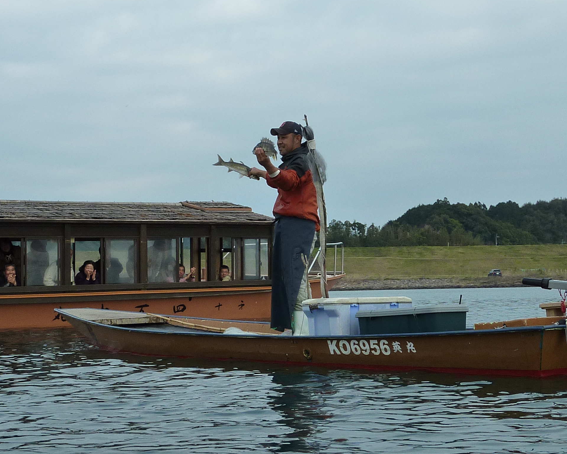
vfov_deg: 21.9
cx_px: 279
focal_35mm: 70
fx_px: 1175
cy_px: 227
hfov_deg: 27.1
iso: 125
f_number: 4
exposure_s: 1/400
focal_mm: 6.1
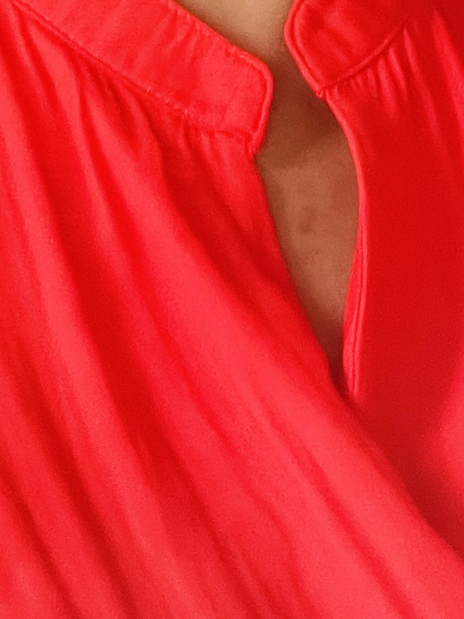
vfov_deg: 16.6
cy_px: -336
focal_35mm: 107
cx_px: 180
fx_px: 1913
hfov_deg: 13.8
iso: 250
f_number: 2.2
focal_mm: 2.71
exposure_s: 1/60
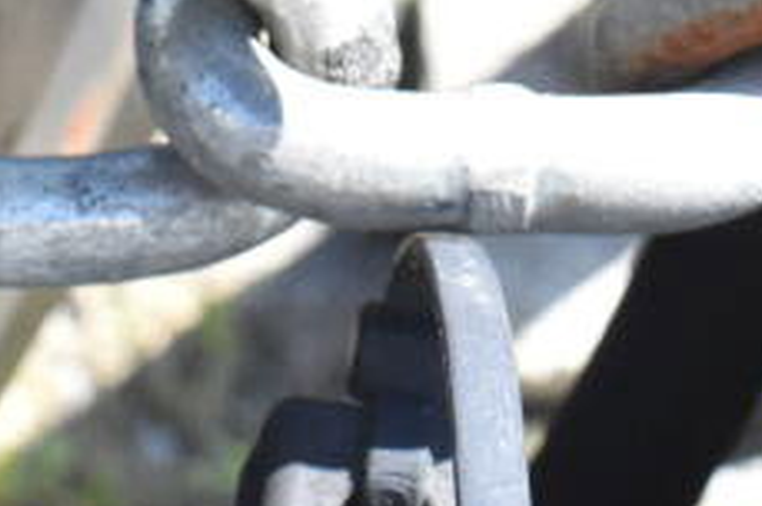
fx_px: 3931
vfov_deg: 6.9
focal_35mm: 186
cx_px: 153
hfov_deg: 11.0
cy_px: -749
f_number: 10
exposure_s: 1/400
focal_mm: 31
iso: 1600
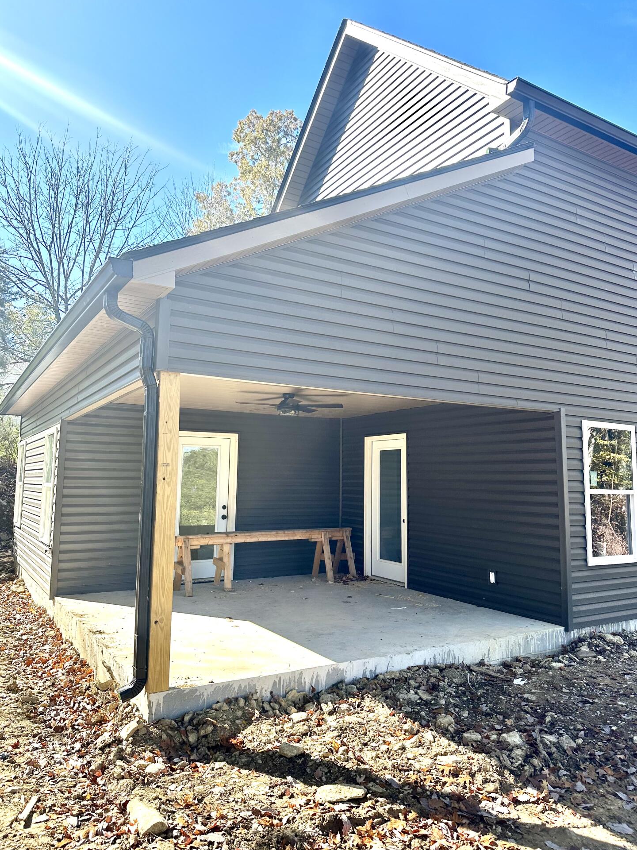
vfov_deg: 69.4
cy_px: 410
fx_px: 613
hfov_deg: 54.9
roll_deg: -1.1
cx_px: 324
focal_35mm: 25
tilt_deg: +7.5
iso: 80
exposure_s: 1/1916
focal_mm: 6.86
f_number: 1.78
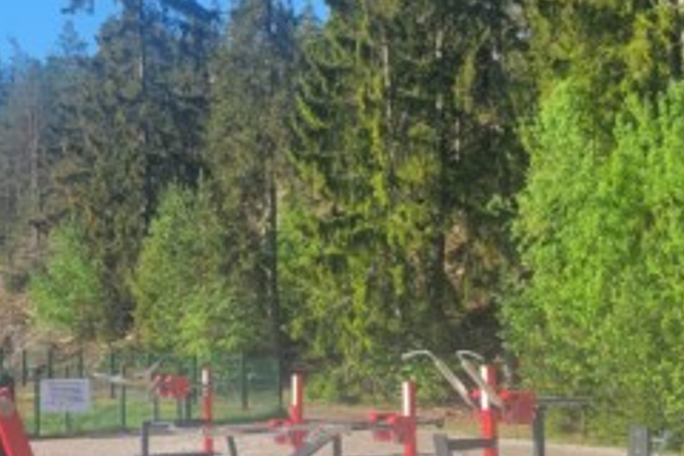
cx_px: 211
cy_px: 191
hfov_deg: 42.8
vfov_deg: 29.8
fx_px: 855
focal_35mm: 45
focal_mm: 5.4
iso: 40
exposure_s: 1/1429
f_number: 1.8
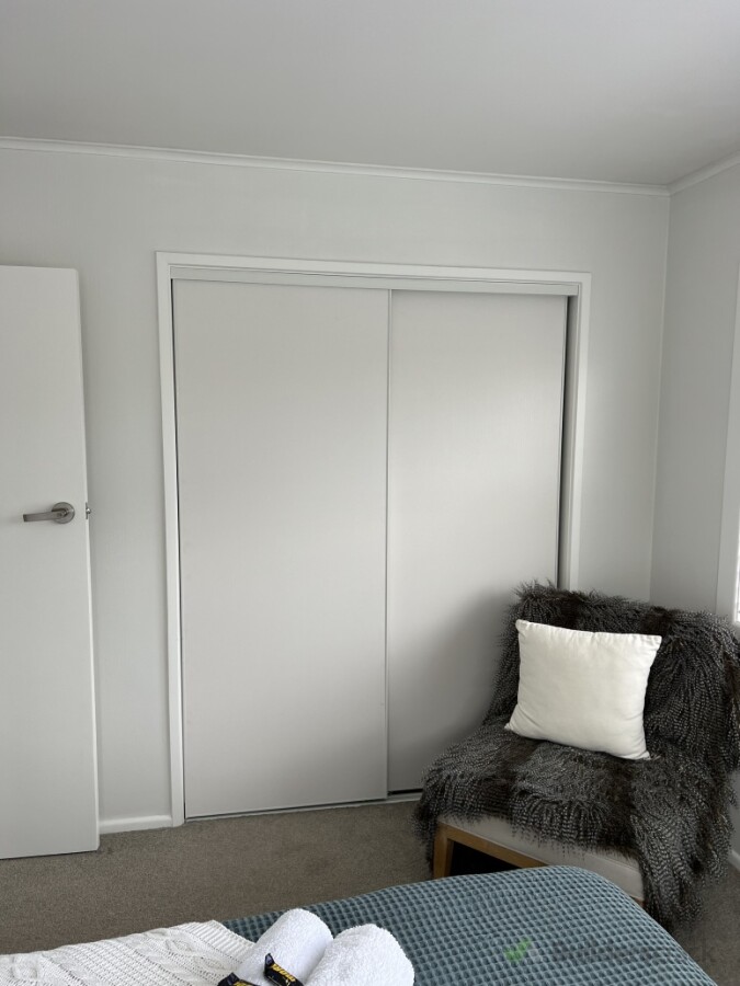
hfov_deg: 53.1
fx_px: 741
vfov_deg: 67.3
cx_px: 370
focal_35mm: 26
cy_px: 493
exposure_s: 1/298
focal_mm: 5.7
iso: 50
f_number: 1.5
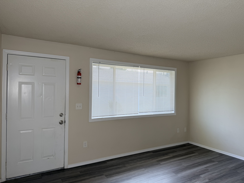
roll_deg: -0.2
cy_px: 92
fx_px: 169
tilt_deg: +0.8
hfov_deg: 71.6
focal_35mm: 24
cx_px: 122
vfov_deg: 56.8
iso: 64
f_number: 1.78
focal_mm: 6.76
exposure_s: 1/202
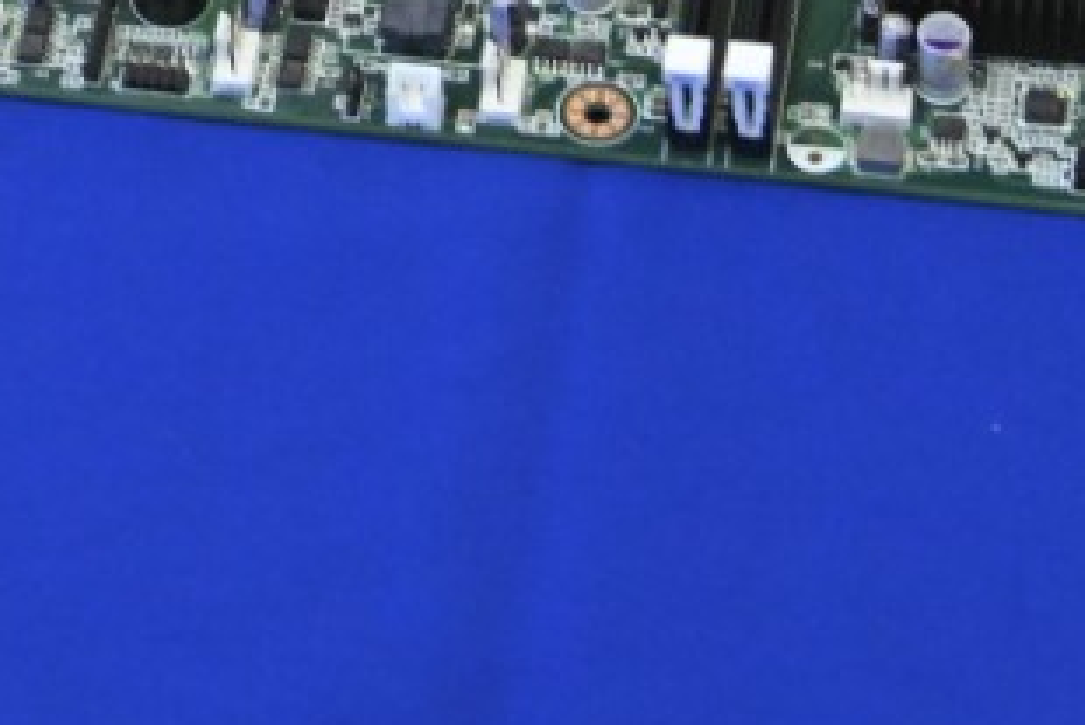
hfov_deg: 8.7
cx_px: -140
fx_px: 7086
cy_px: -1471
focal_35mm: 235
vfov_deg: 5.5
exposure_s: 1/100
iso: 2500
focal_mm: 38
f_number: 5.6
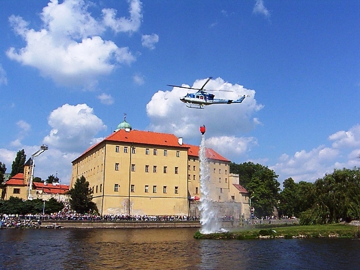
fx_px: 364
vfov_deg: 40.7
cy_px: 135
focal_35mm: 35
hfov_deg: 52.6
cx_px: 180
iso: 50
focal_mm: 9
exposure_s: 1/400
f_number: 7.1
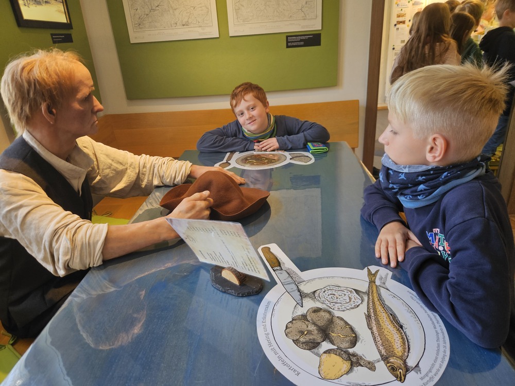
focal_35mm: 23
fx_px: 342
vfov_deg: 58.9
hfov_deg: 73.9
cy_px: 193
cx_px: 258
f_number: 1.8
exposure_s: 1/62.5
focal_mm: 5.4
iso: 125
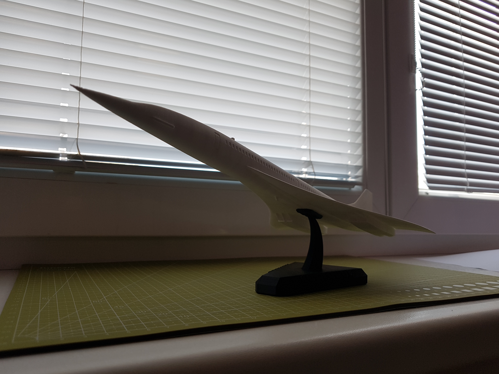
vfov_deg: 53.1
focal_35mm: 26
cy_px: 187
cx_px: 250
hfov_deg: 67.3
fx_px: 375
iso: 64
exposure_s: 1/100
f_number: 1.7
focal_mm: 4.2
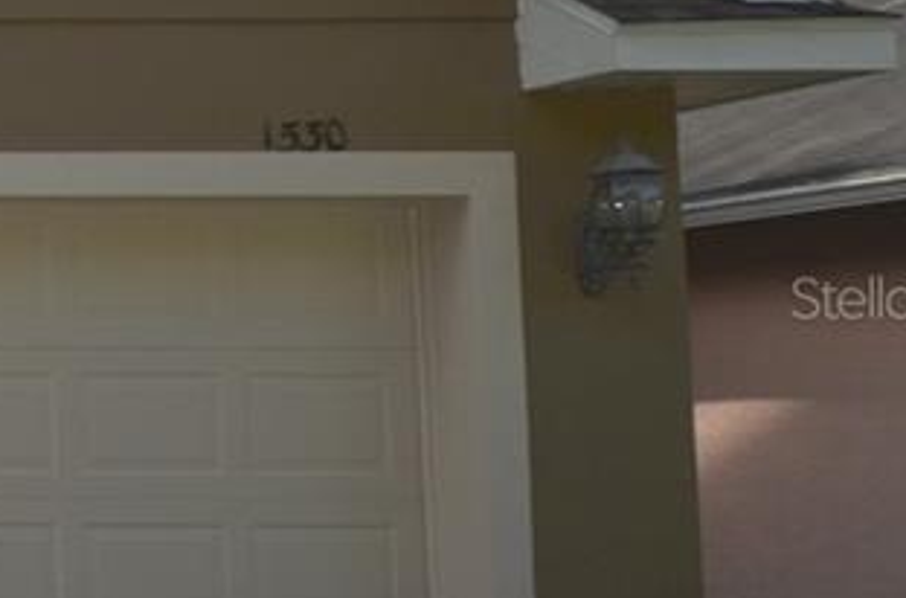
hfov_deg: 15.0
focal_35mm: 77
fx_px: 1932
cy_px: 298
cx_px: -1275
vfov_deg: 17.6
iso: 100
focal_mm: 10
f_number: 7.1
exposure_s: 1/200
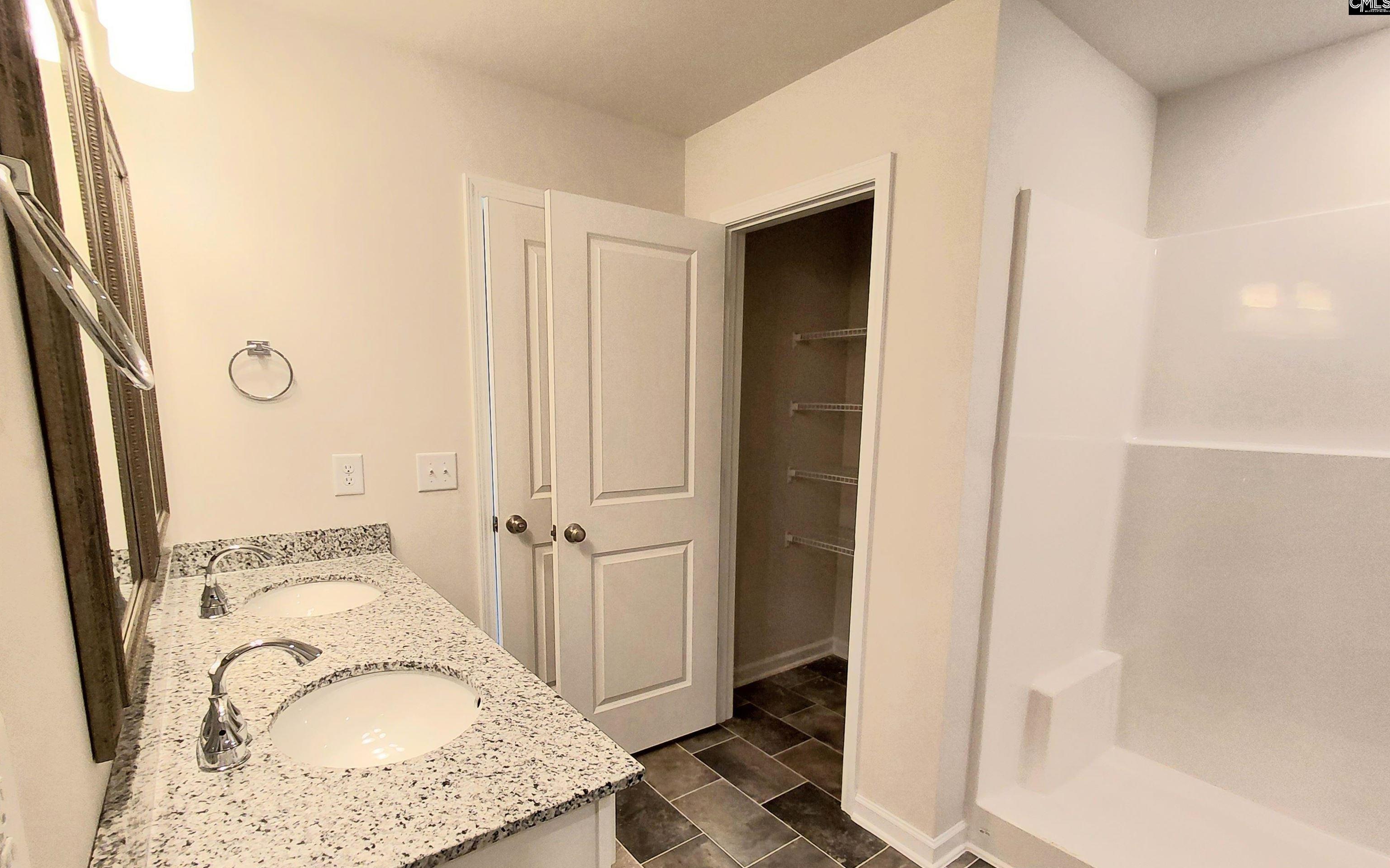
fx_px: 644
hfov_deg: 94.4
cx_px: 696
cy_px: 514
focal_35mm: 17
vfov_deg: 67.4
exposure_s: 1/60.2
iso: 64
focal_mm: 1.64
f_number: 2.2
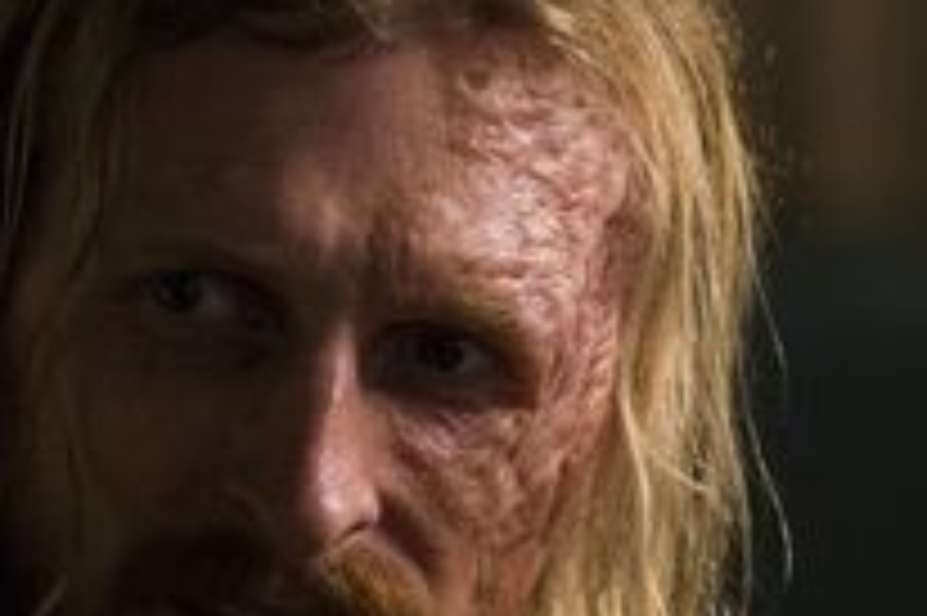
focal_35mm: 545
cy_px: 600
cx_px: 670
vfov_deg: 2.5
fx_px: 14022
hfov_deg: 3.8
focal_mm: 160
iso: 2500
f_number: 2.8
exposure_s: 1/160
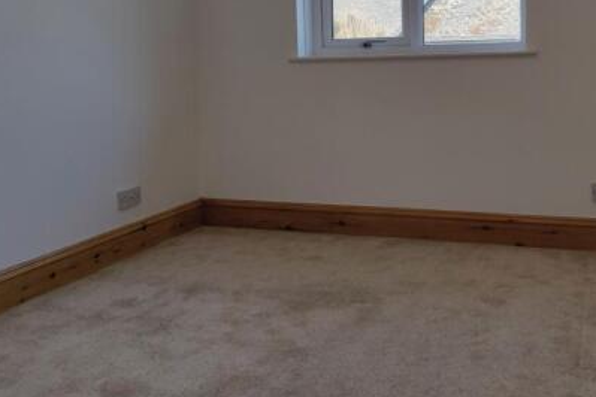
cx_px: 380
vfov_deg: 34.1
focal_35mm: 38
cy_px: 83
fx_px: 629
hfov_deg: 50.1
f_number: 1.7
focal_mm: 4.25
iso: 100
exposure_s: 1/304
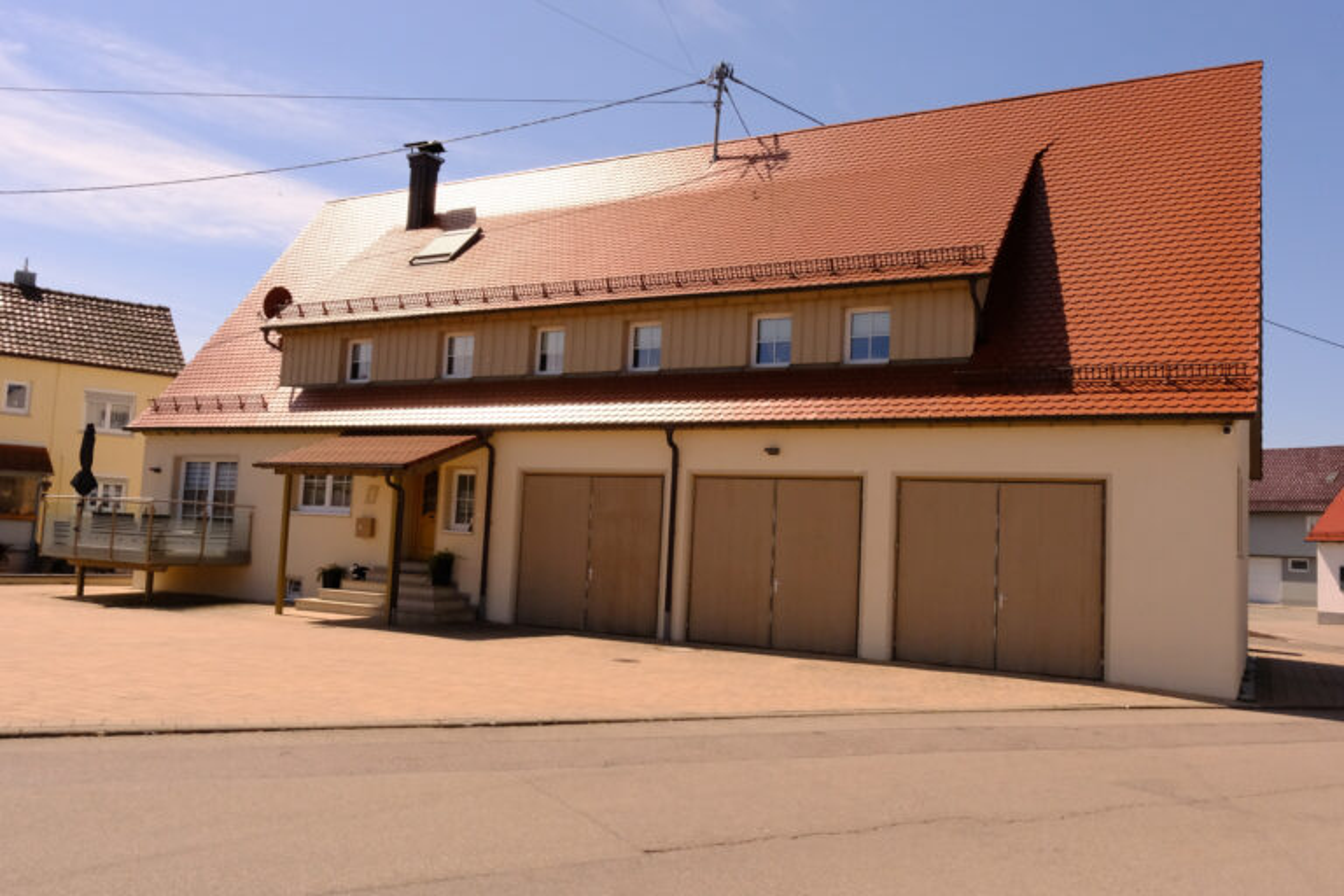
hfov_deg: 63.7
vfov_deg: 45.0
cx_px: 672
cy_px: 448
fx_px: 1083
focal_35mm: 29
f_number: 13
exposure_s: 1/2000
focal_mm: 19
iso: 2000
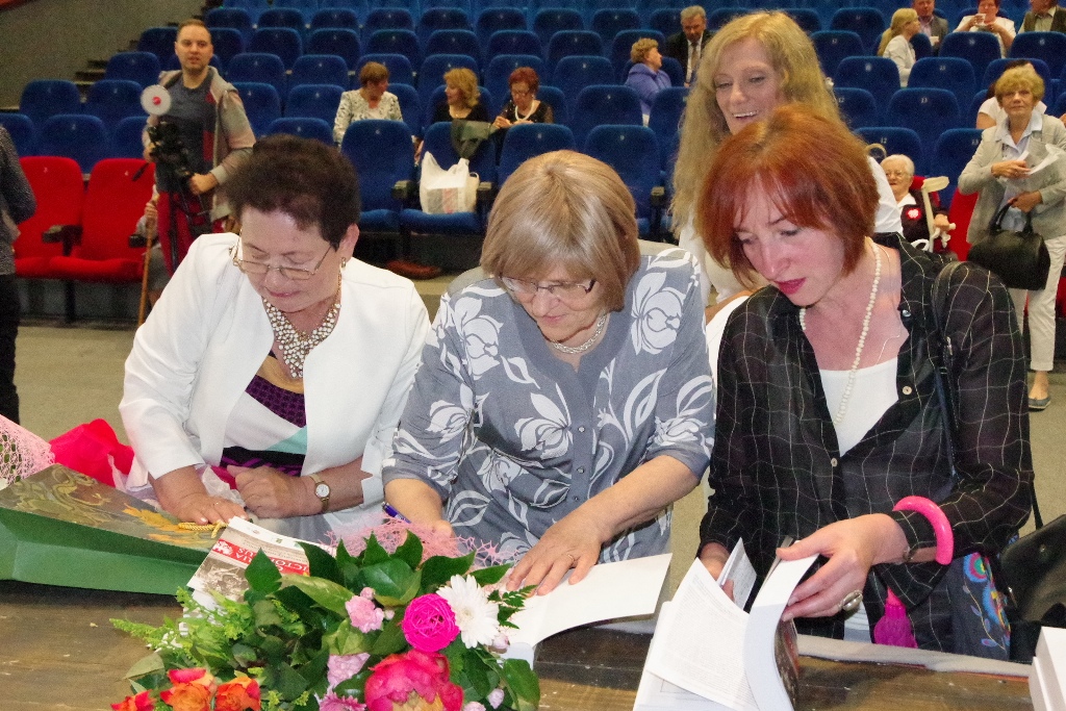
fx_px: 1362
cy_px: 356
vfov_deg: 29.3
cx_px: 533
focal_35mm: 46
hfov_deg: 42.7
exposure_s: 1/80
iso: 25600
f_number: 7.1
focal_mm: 31
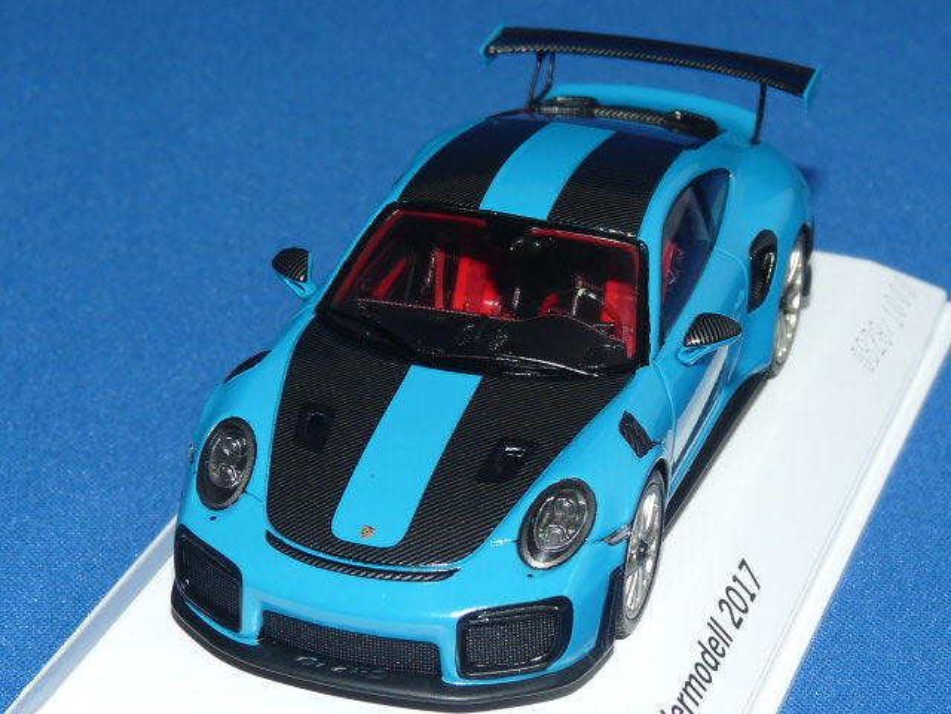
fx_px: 3049
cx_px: 476
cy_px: 357
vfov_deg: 13.3
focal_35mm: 111
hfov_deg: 17.7
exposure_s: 1/30
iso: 100
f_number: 4
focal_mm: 11.5
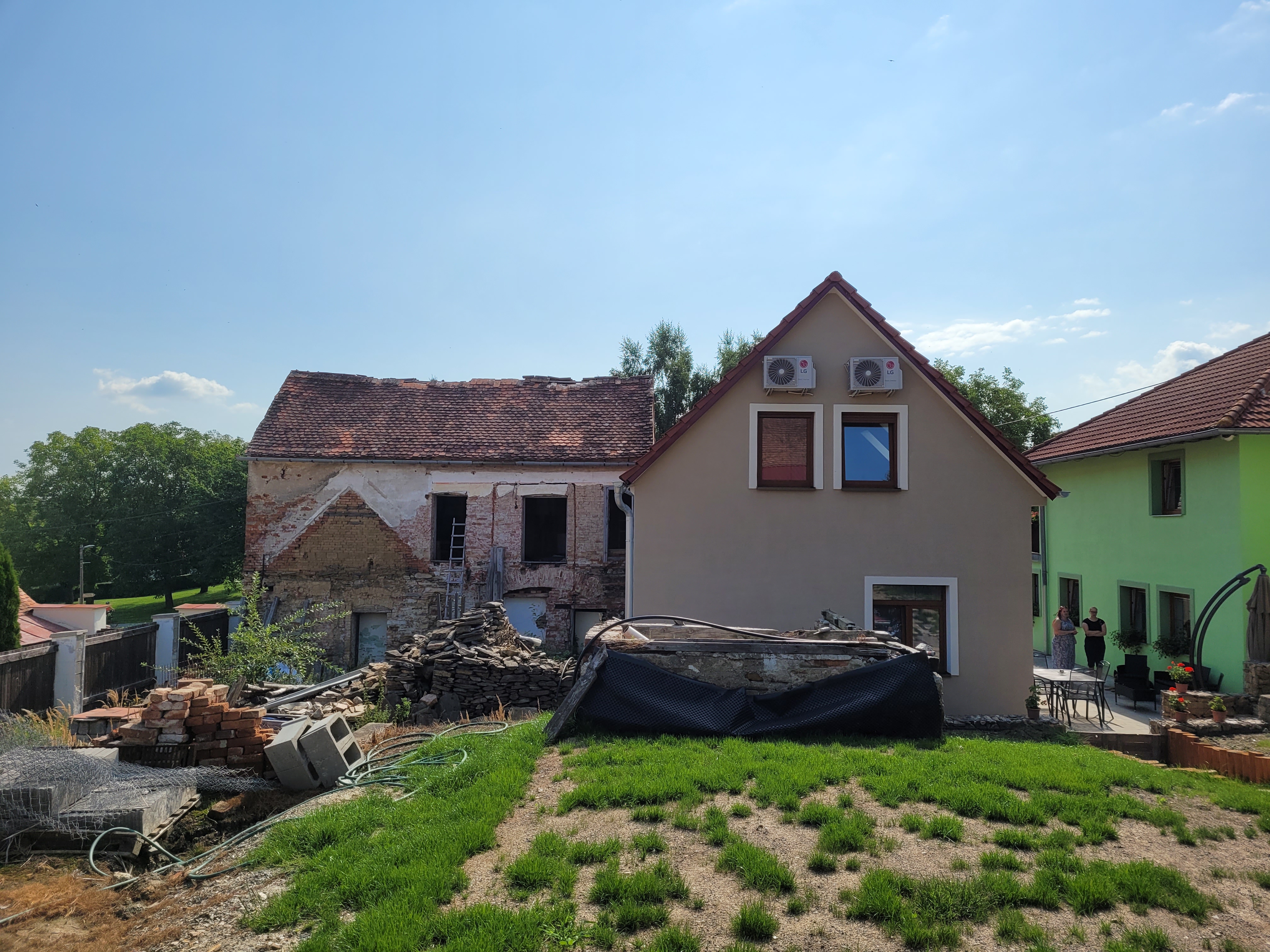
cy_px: 476
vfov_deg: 53.1
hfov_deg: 67.3
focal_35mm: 26
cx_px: 635
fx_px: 954
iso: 40
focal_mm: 5.4
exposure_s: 1/4198
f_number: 1.8
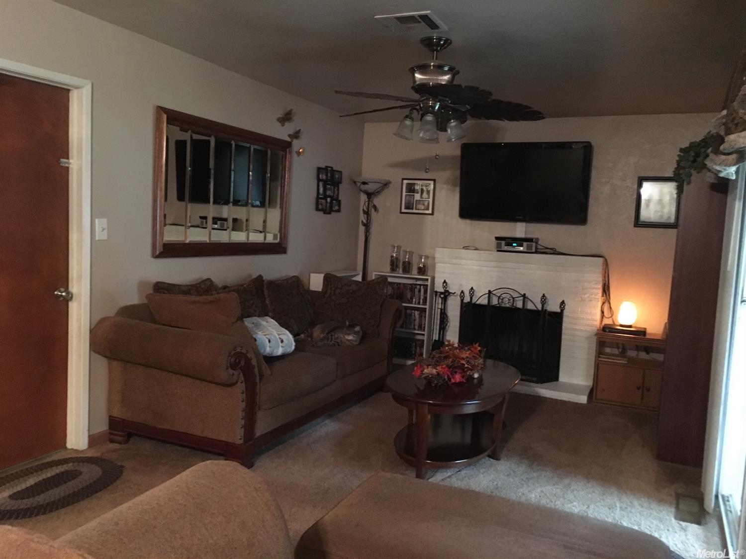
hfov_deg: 61.7
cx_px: 373
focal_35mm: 29
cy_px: 280
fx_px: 625
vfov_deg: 48.2
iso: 500
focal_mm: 4.15
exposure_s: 1/15
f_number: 2.2
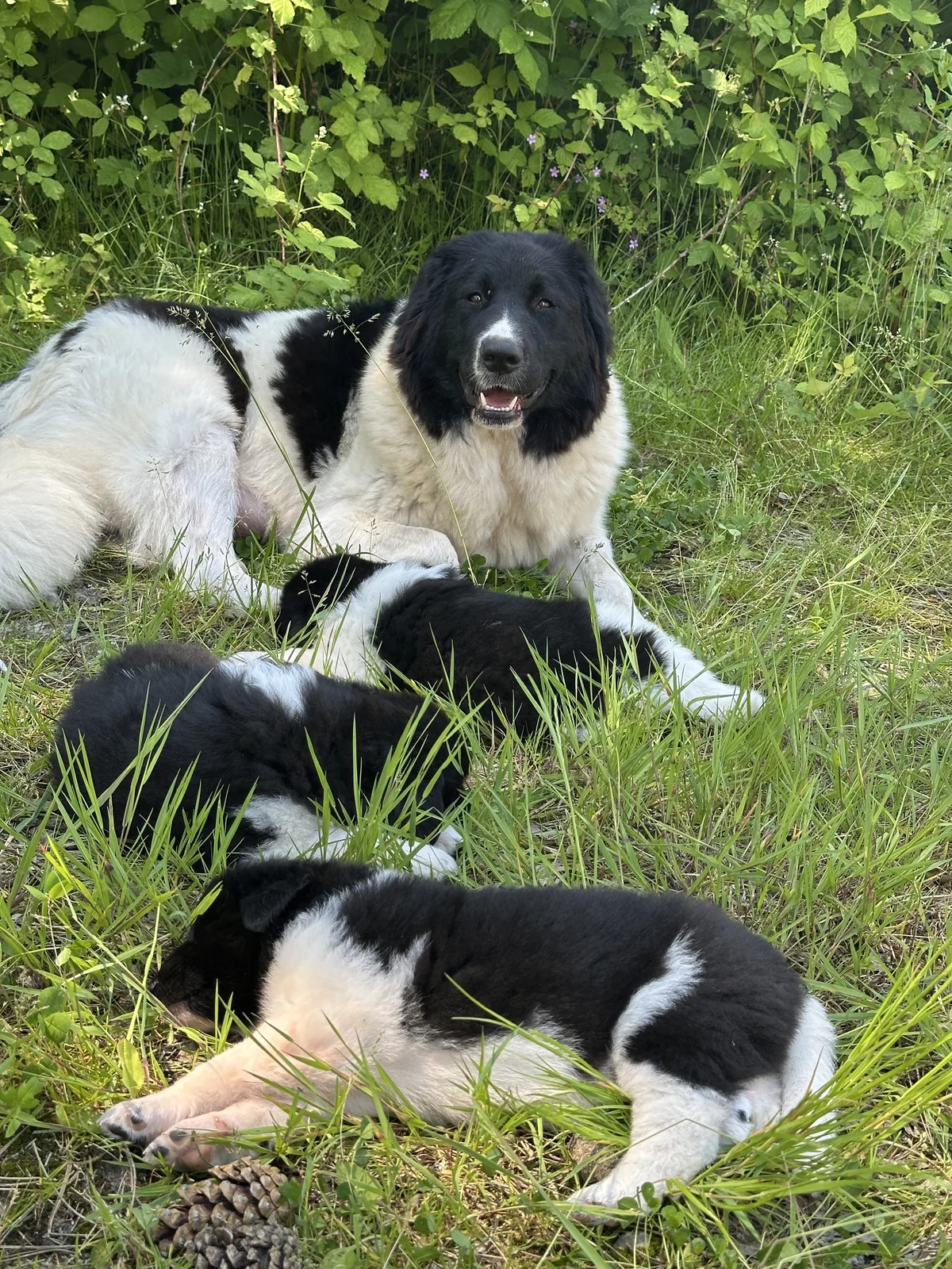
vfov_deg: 39.7
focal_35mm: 48
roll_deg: -5.7
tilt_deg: -20.0
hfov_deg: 30.3
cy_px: 634
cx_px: 476
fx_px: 1760
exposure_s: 1/345
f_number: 1.78
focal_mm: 6.86
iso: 64
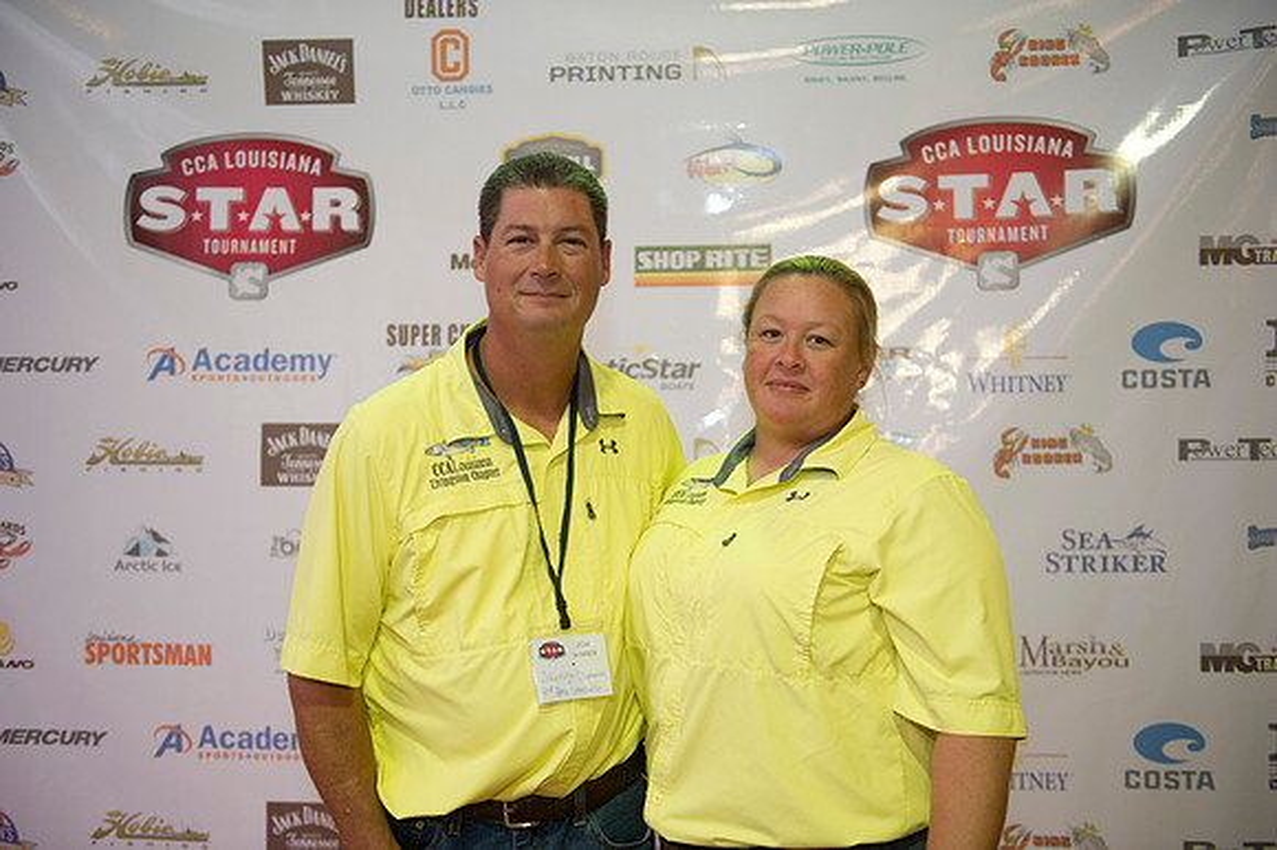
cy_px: 425
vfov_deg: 33.4
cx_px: 638
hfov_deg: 48.5
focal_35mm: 40
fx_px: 1418
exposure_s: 1/80
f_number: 2.8
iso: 1000
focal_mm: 40
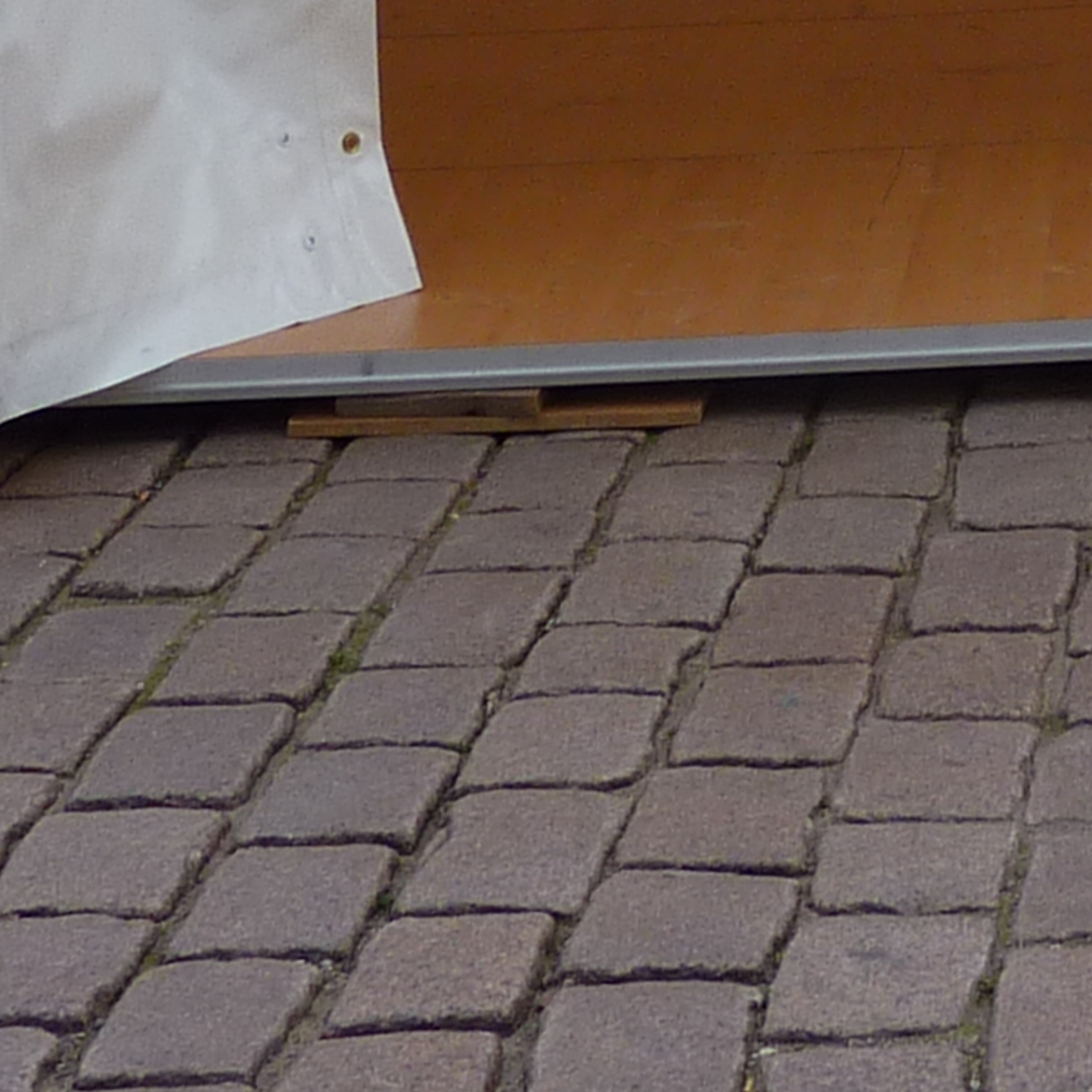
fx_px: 3890
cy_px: -918
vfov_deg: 14.0
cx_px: 1461
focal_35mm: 109
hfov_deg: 15.2
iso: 80
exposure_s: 1/100
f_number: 3.5
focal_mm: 4.1
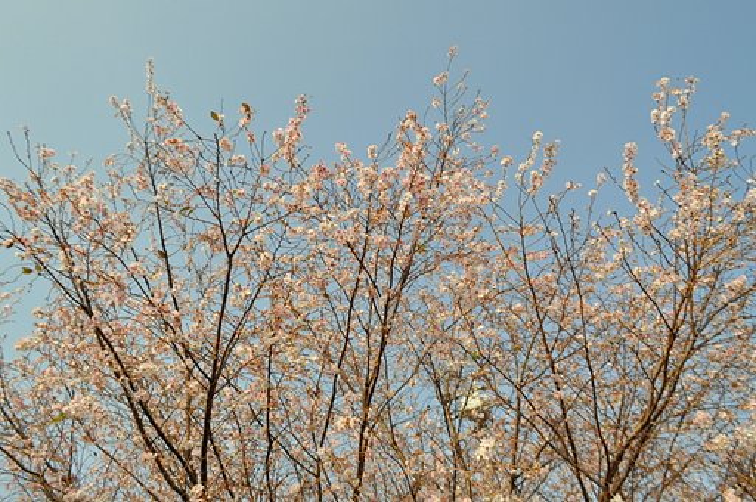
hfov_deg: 67.4
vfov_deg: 47.8
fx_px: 566
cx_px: 378
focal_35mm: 27
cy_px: 251
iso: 200
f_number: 9
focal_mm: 18
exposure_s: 1/320
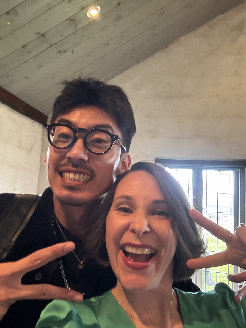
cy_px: 164
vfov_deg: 60.0
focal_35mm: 30
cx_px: 123
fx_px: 284
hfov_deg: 46.8
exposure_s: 1/25
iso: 500
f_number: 1.9
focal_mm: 2.69
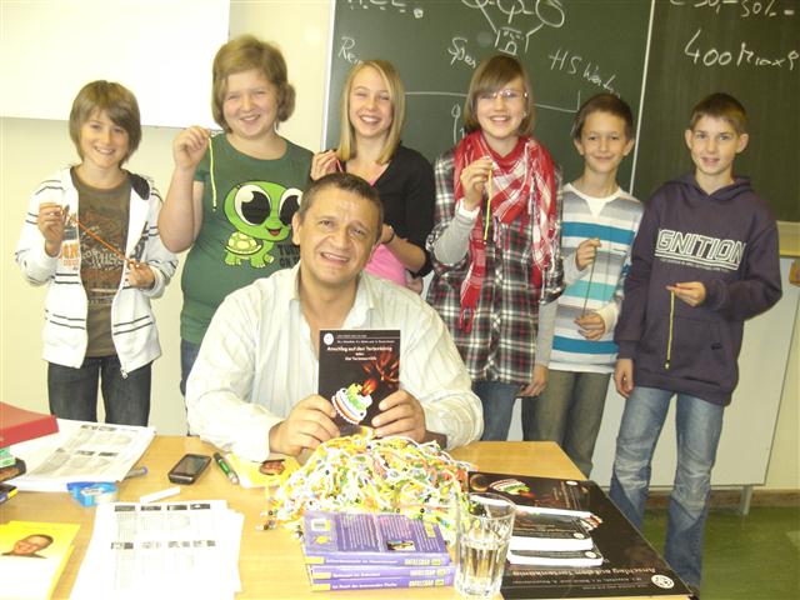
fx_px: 878
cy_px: 300
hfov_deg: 49.0
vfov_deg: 37.7
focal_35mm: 38
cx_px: 400
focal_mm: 6.3
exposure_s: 1/60
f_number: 3.1
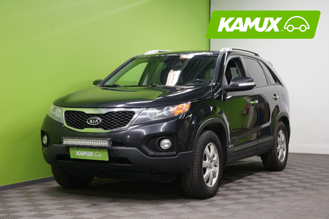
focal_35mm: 65
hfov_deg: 31.0
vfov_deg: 20.9
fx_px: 594
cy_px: 110
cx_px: 164
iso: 1000
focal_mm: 65
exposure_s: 1/50
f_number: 5.6
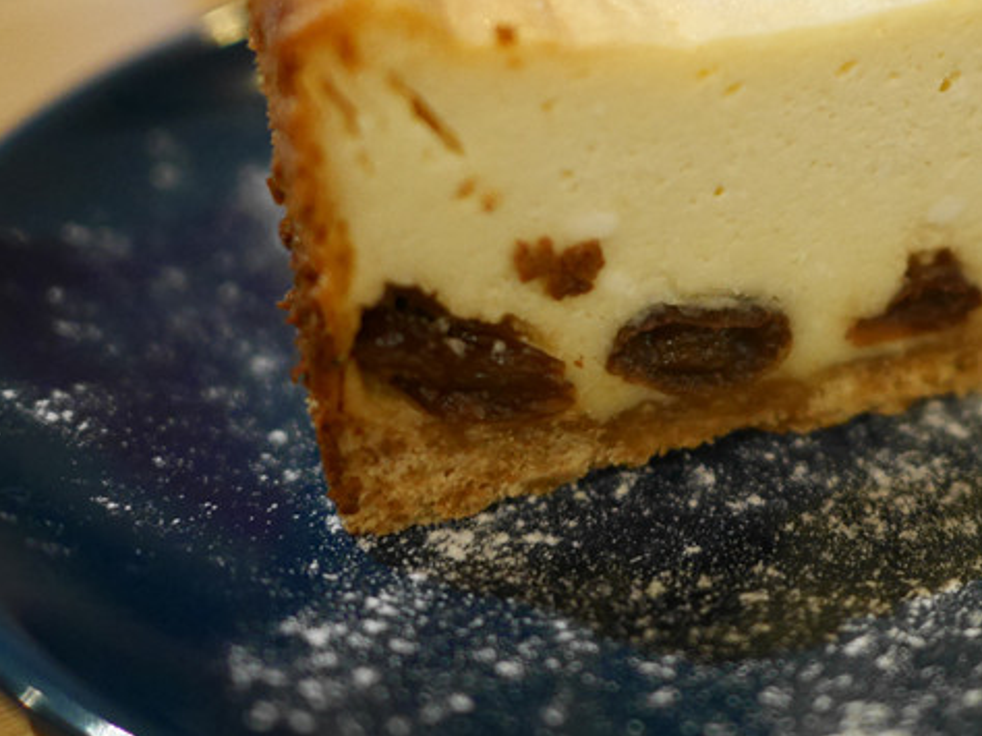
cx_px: 783
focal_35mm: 57
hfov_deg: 32.9
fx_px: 1616
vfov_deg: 25.4
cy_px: 215
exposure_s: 1/60
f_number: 1.7
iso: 2000
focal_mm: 15
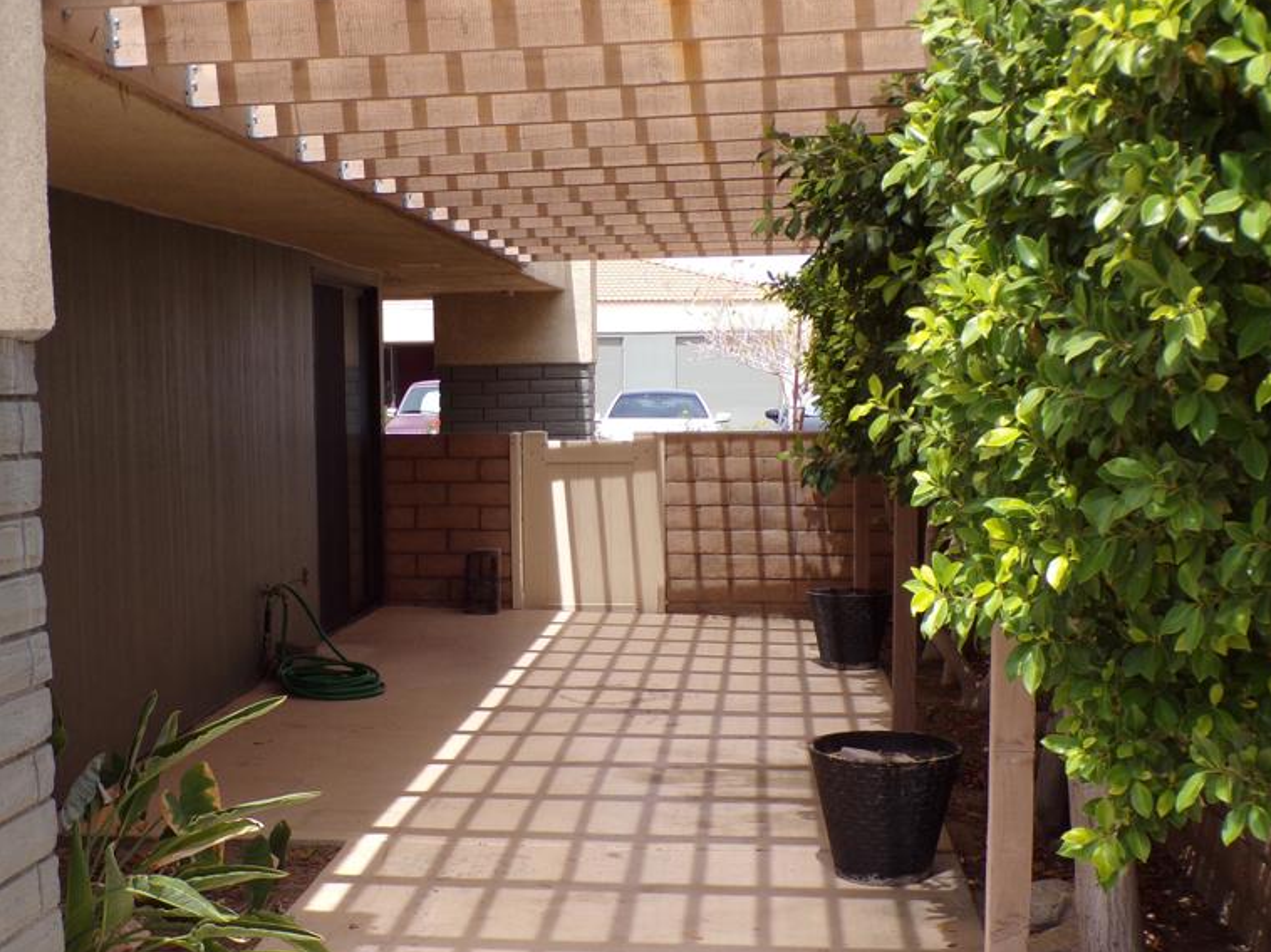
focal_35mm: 50
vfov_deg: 29.0
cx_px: 562
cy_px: 582
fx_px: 1835
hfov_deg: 38.1
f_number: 4.7
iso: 80
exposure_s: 1/300
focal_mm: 6.6
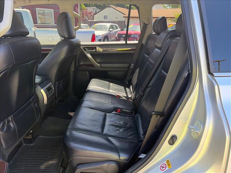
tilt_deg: -19.1
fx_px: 174
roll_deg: -2.6
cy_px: 86
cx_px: 116
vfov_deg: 53.1
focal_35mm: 26
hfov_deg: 67.3
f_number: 1.6
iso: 50
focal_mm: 5.96
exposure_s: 1/183
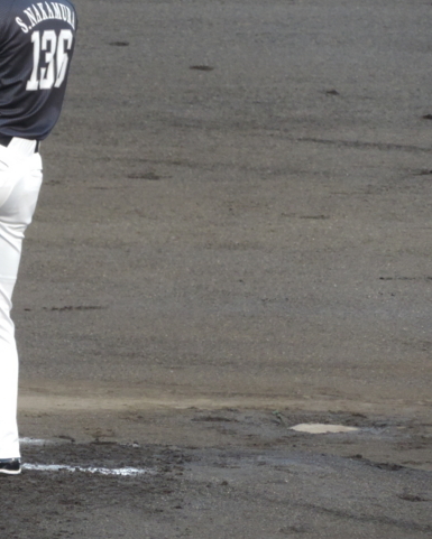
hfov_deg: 1.7
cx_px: 39
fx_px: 14251
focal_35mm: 892
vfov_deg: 2.2
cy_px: 221
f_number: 4.9
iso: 400
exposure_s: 1/80
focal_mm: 98.1
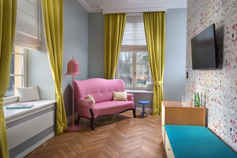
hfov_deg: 73.7
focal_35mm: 24
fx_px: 158
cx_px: 118
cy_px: 79
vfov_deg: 53.1
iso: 250
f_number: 8
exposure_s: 1/30
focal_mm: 24
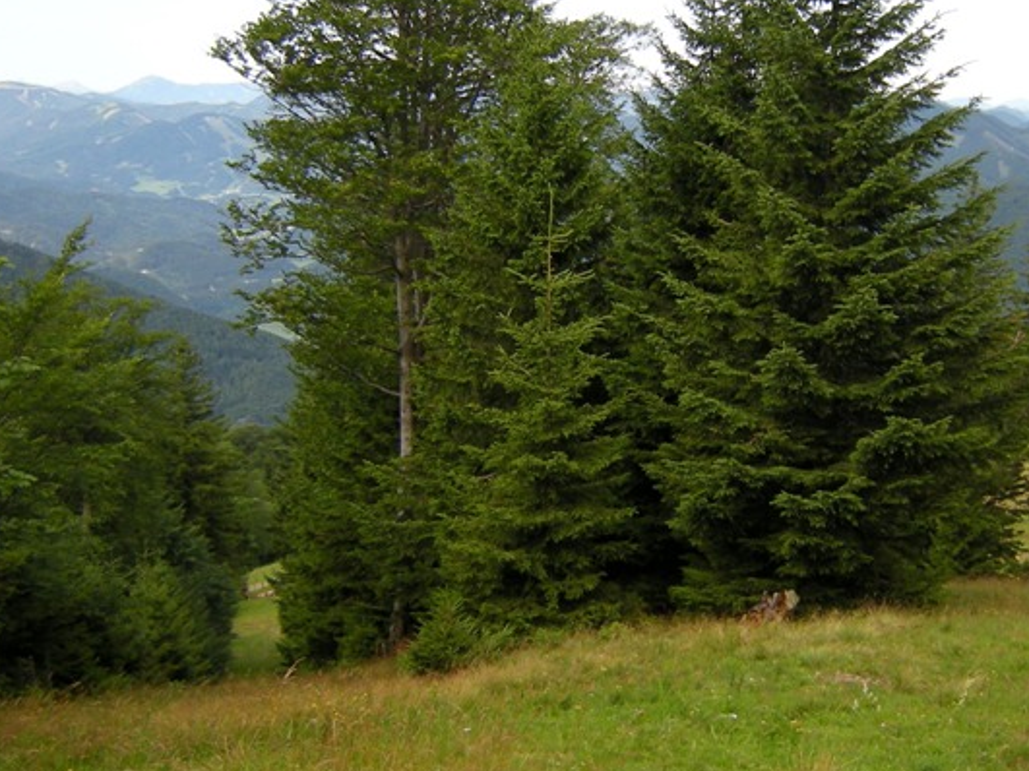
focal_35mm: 54
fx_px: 1605
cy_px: 318
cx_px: 688
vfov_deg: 27.0
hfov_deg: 35.2
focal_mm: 4.7
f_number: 2.8
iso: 64
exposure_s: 1/390
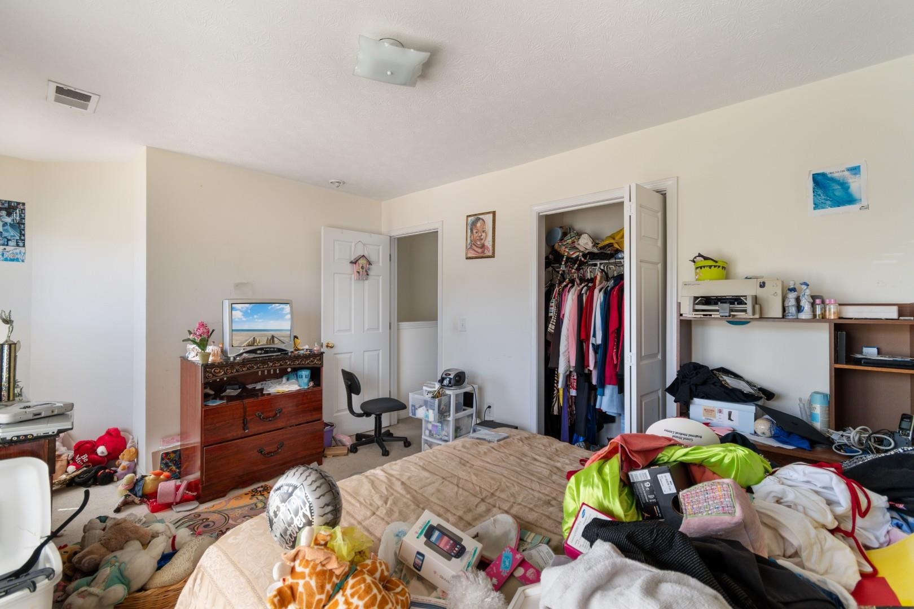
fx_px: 381
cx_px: 457
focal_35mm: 15
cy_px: 304
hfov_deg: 100.4
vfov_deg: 77.3
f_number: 4.5
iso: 100
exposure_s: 1/25
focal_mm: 10
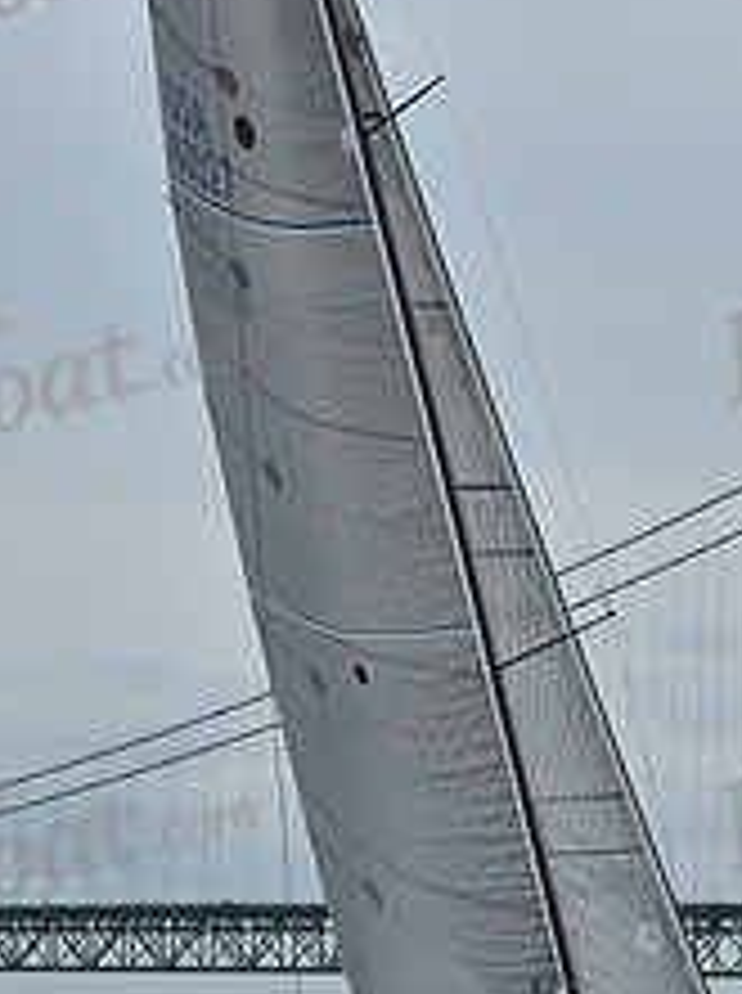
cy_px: 585
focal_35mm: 177
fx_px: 5073
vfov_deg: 11.2
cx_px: 492
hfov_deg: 8.4
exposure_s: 1/800
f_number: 9
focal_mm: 70
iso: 250
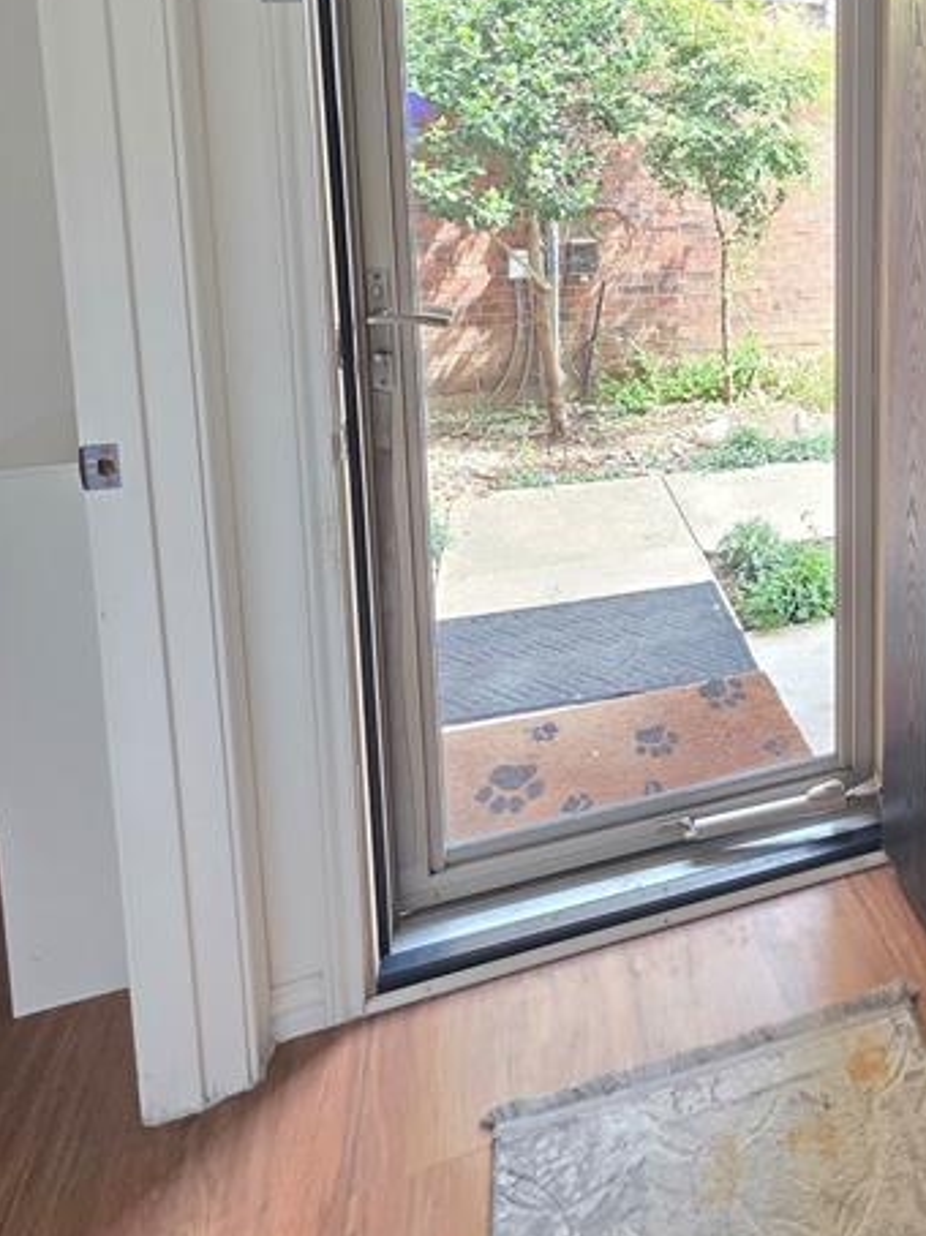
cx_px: 776
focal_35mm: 22
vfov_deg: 69.7
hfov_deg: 55.5
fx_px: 785
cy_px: 264
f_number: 1.9
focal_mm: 2.2
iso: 500
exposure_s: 1/100
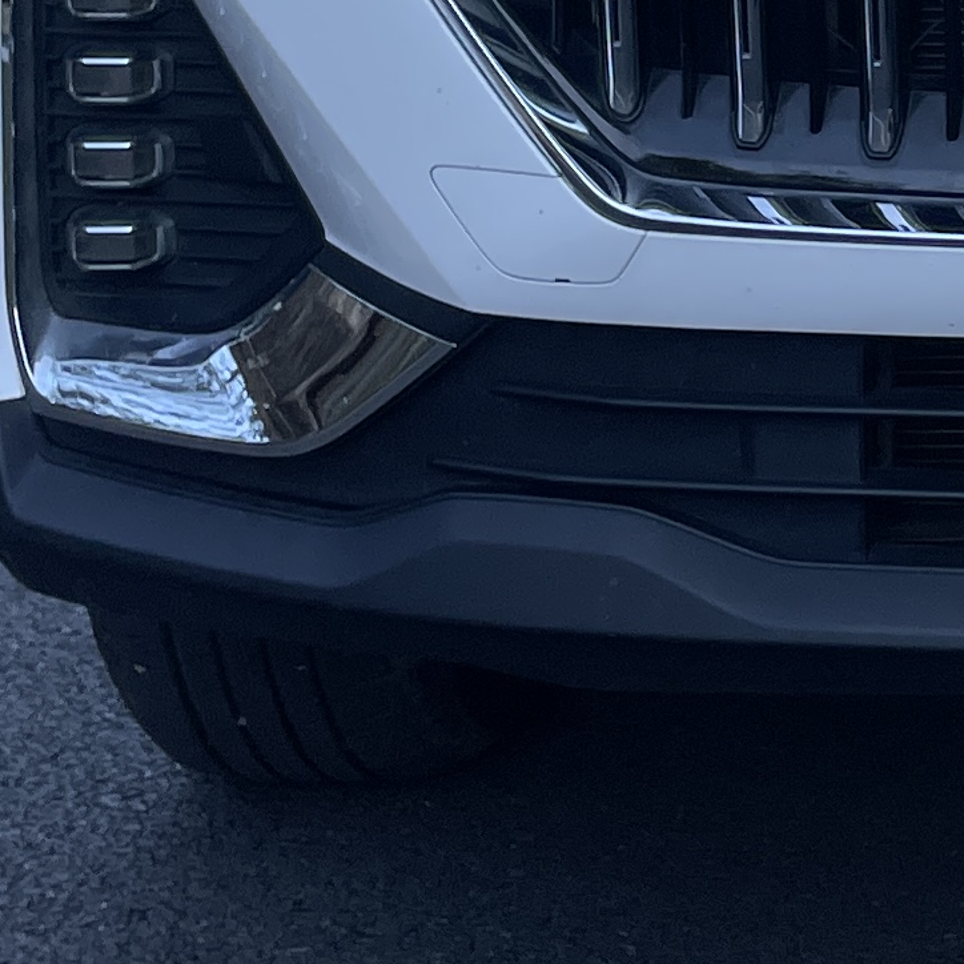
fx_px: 4033
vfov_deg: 13.1
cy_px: -353
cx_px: 1407
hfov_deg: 13.0
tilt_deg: -3.5
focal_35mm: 128
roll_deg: +0.7
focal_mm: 4.2
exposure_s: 1/1171
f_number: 1.6
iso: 32
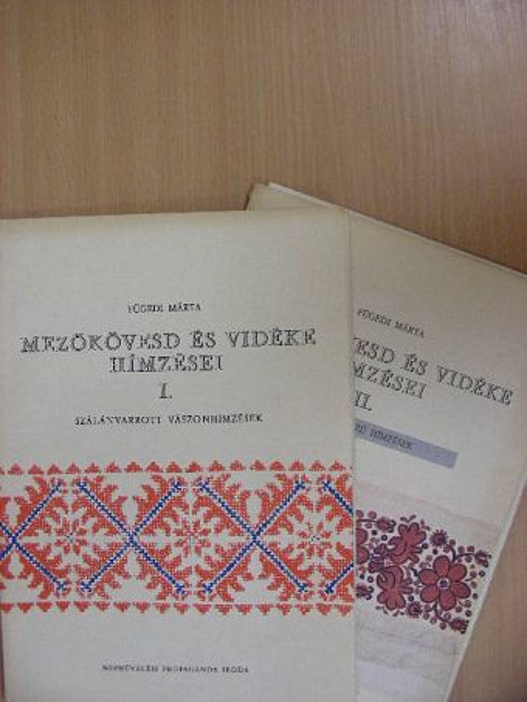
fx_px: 771
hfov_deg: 37.7
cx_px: 264
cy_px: 351
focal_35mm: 38
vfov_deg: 49.0
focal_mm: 6.3
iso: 200
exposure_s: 1/27.5
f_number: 3.5
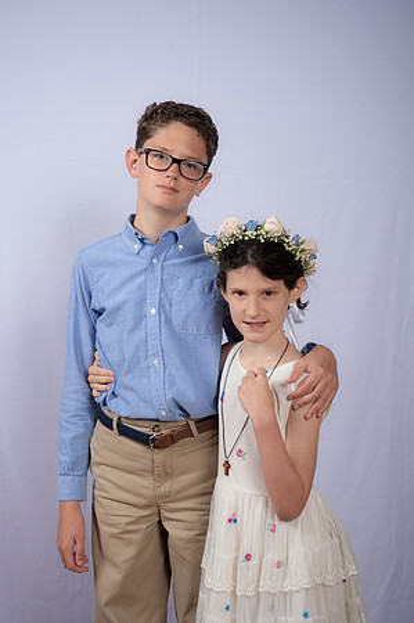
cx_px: 207
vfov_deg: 32.4
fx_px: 1072
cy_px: 312
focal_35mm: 62
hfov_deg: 21.9
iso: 250
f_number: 8
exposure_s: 1/160
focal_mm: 62
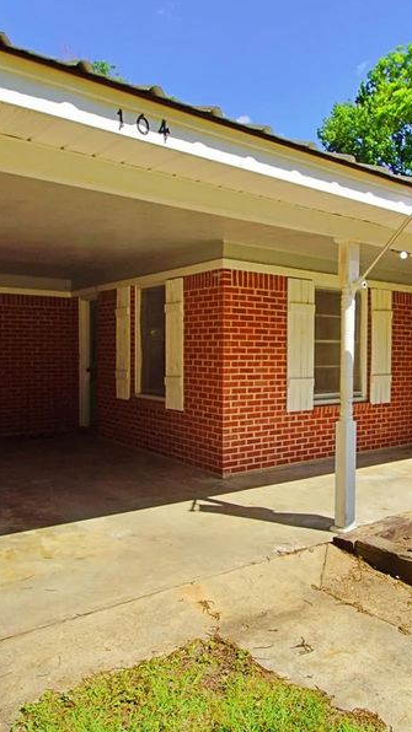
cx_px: 310
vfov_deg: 69.9
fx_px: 525
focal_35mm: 27
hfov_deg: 41.6
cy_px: 356
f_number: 10
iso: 100
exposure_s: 1/160
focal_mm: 10
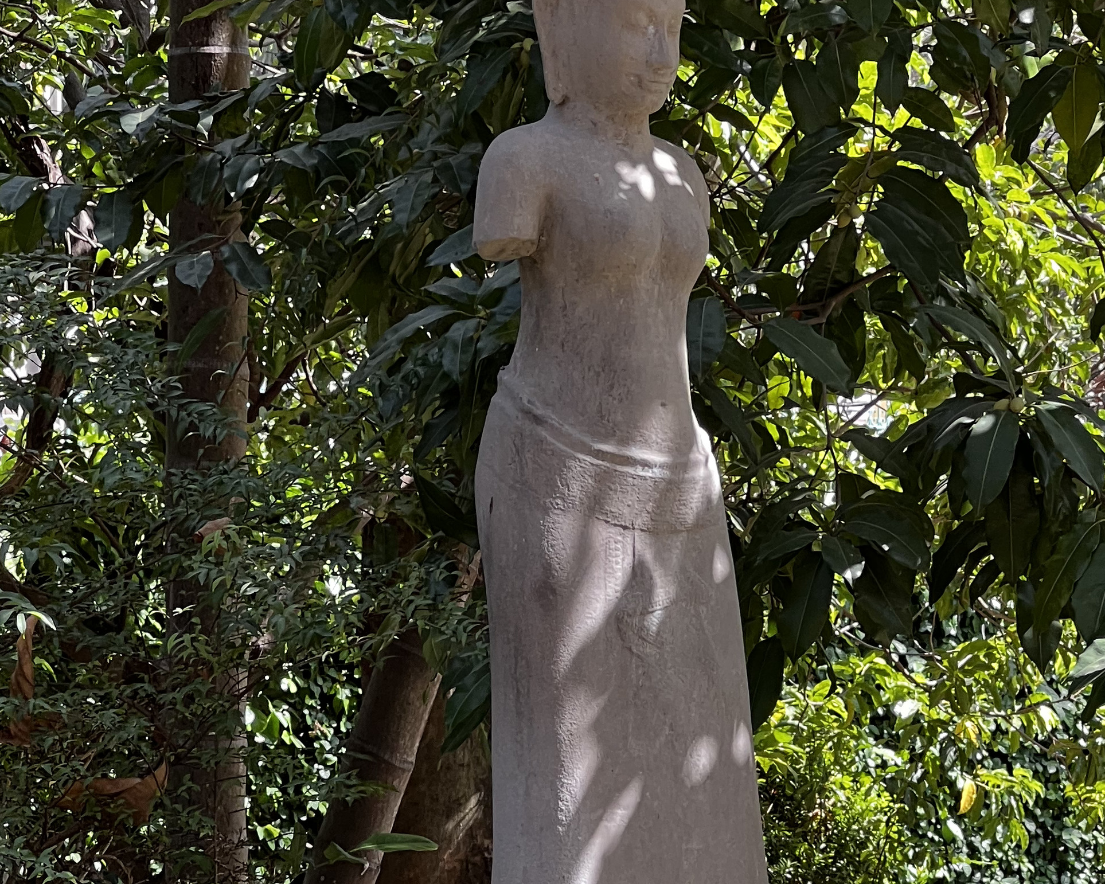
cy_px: 434
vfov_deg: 9.9
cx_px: 631
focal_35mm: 156
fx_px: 5102
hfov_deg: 12.4
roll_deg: -0.5
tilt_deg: +0.9
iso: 64
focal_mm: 9
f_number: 2.8
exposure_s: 1/99
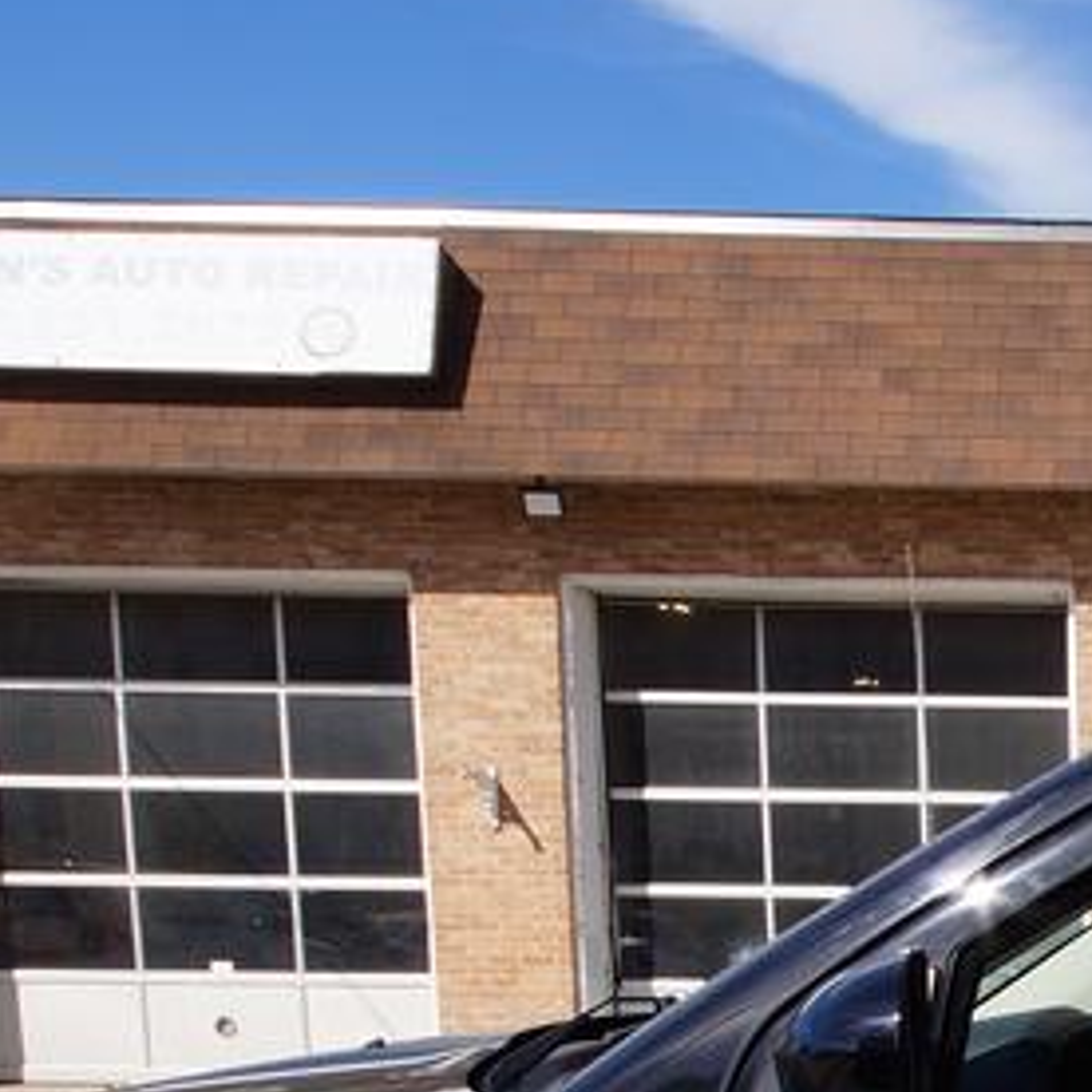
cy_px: 1262
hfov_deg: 23.3
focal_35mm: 59
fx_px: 2106
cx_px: 1638
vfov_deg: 26.3
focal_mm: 10
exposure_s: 1/160
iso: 100
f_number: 9
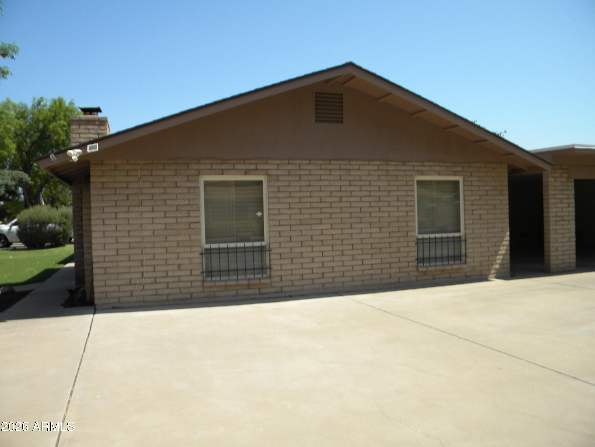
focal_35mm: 28
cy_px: 224
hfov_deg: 63.4
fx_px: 481
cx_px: 298
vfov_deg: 49.7
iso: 80
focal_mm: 5
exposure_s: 1/238
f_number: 7
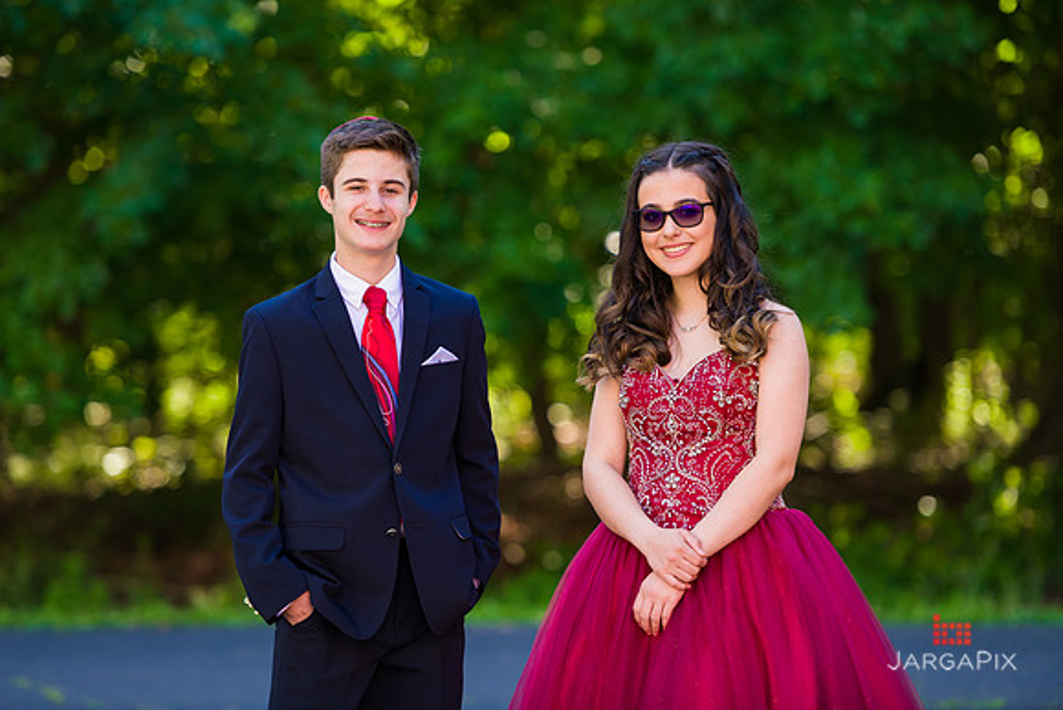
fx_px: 4859
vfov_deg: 8.3
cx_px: 517
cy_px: 345
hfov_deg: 12.5
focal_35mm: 165
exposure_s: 1/200
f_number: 3.2
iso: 200
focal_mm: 160
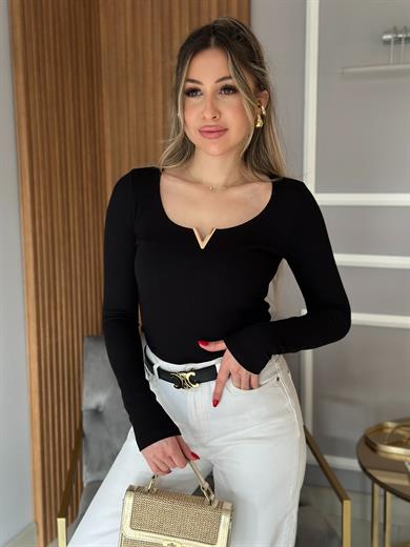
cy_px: 274
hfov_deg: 30.3
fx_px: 758
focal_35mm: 48
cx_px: 205
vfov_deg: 39.7
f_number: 1.78
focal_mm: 6.86
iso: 200
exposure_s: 1/60
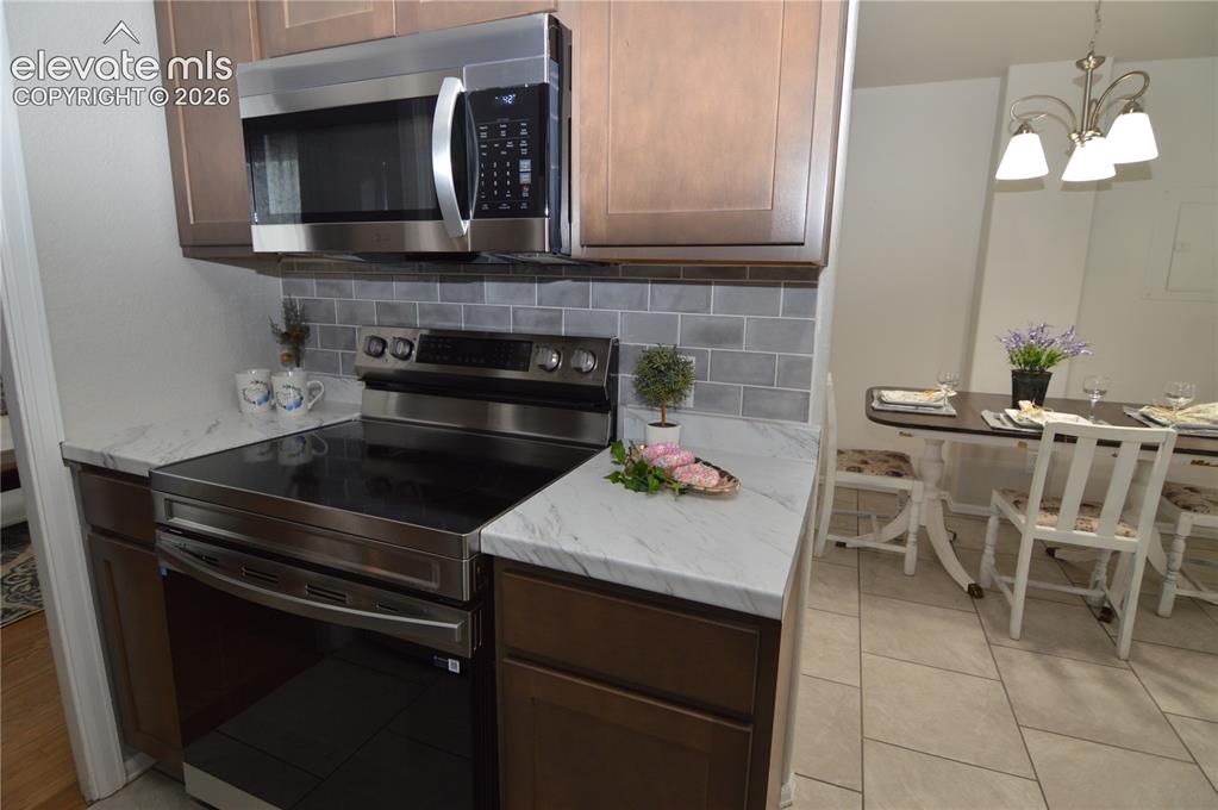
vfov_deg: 71.9
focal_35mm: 16
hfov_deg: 95.0
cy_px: 405
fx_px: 558
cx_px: 609
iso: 400
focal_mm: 11
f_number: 4.5
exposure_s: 1/80
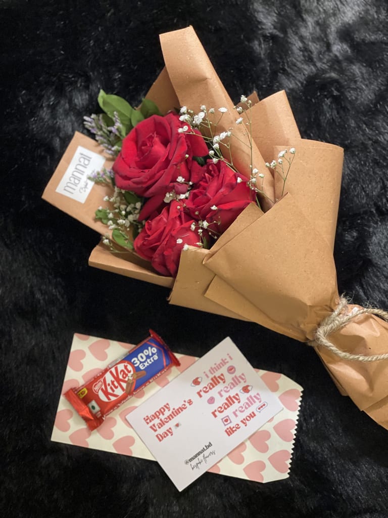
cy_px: 259
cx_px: 194
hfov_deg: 22.9
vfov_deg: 30.3
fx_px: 956
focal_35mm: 64
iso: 320
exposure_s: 1/20
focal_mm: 7.5
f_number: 2.2
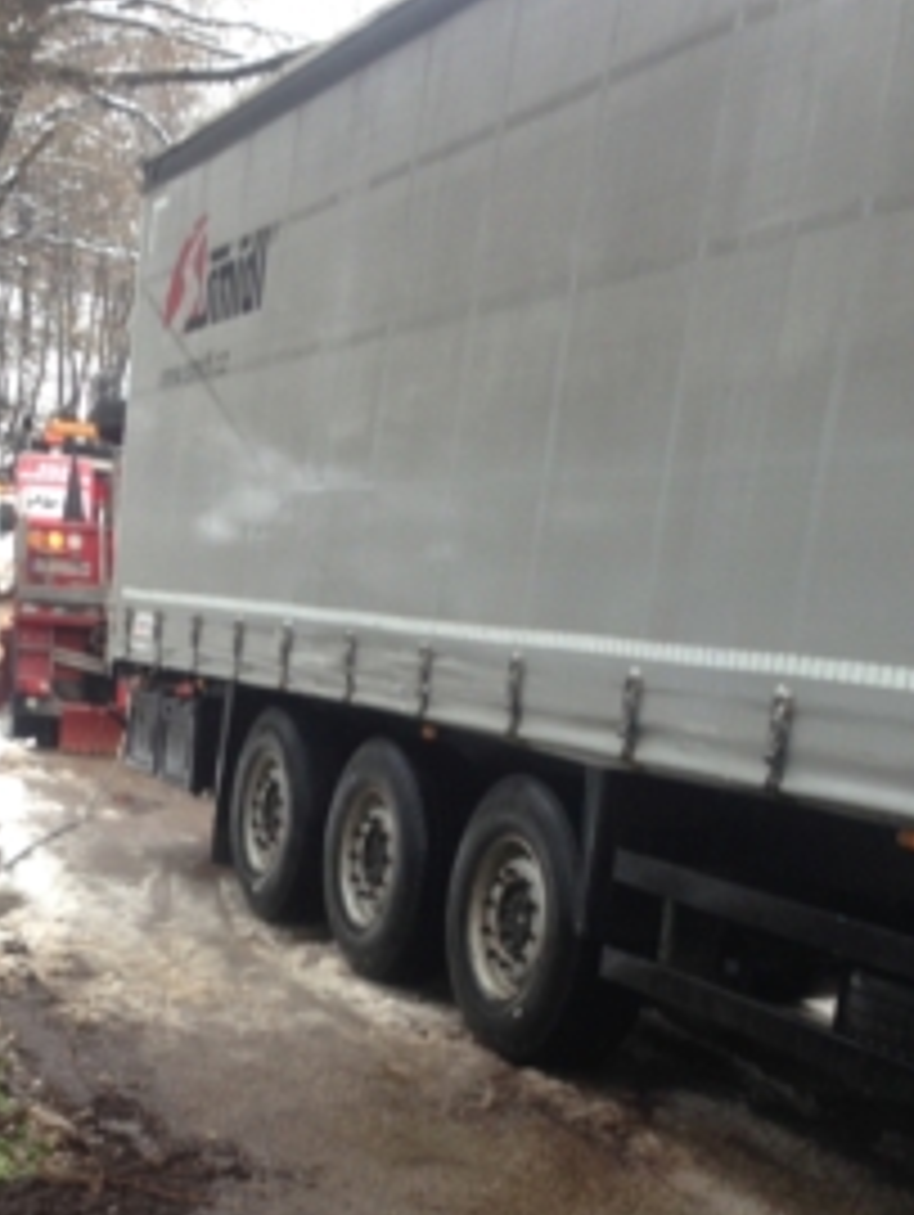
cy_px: 936
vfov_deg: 34.1
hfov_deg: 26.5
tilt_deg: -14.1
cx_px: 347
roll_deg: -4.3
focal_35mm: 55
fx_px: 1933
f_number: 2.4
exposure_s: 1/120
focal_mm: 4.12
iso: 80
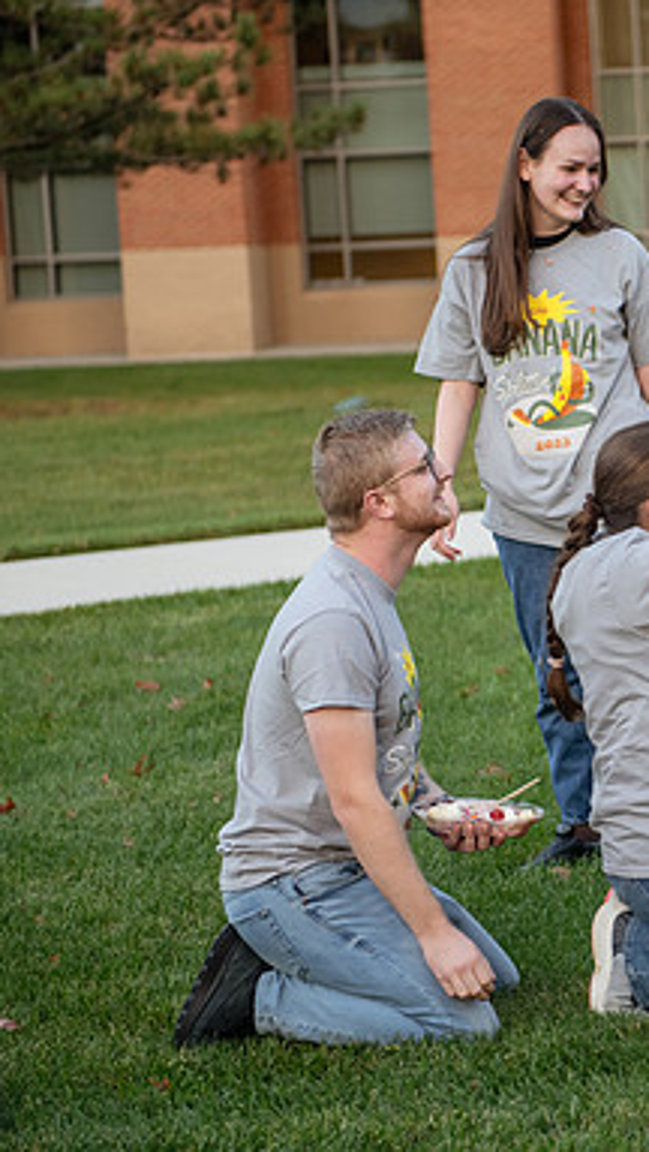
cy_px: 573
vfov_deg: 19.3
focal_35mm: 111
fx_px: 3389
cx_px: 814
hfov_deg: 10.7
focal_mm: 70
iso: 800
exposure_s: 1/320
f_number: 3.2
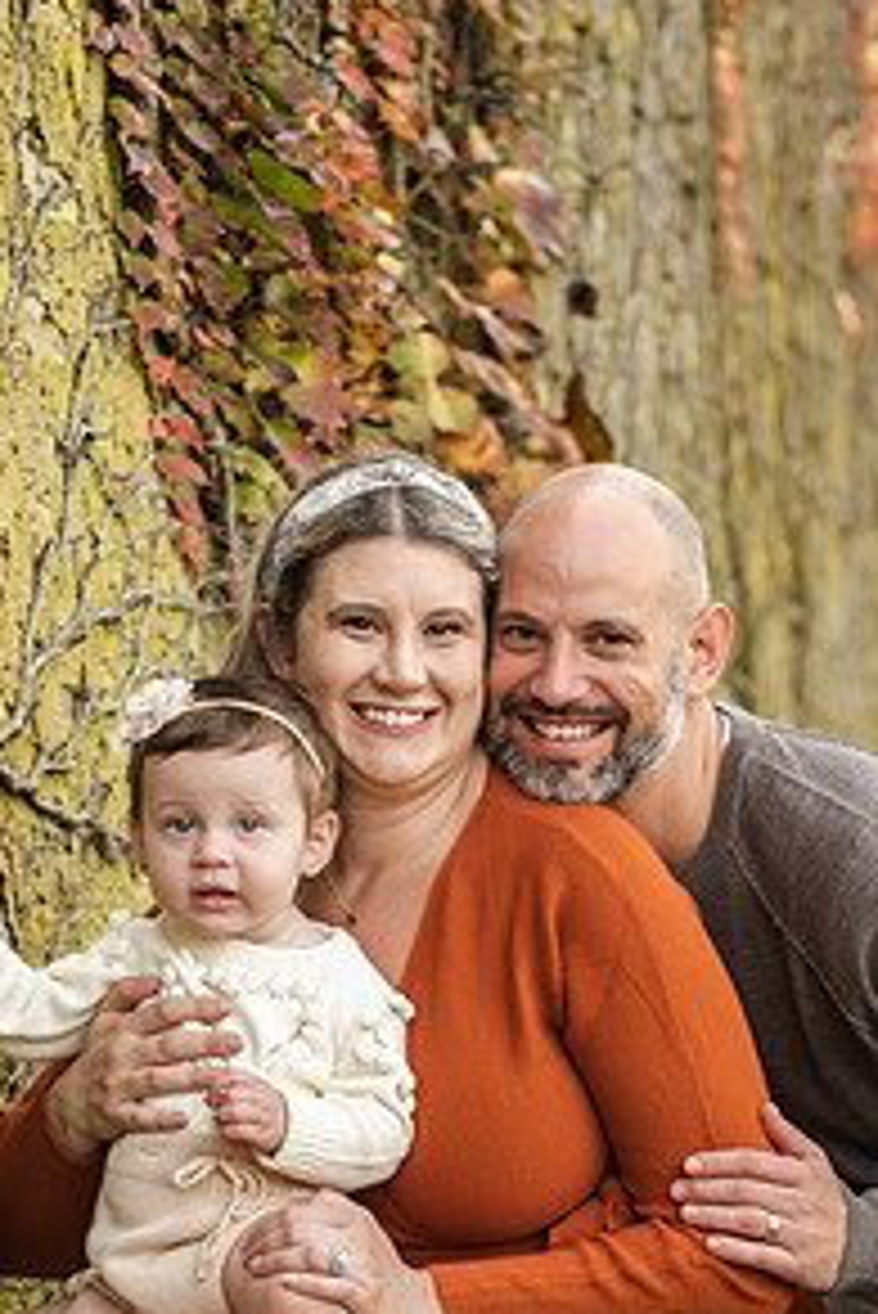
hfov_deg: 8.8
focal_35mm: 157
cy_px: 828
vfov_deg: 13.1
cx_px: 351
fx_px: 5736
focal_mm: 102
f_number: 5
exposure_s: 1/400
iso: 800
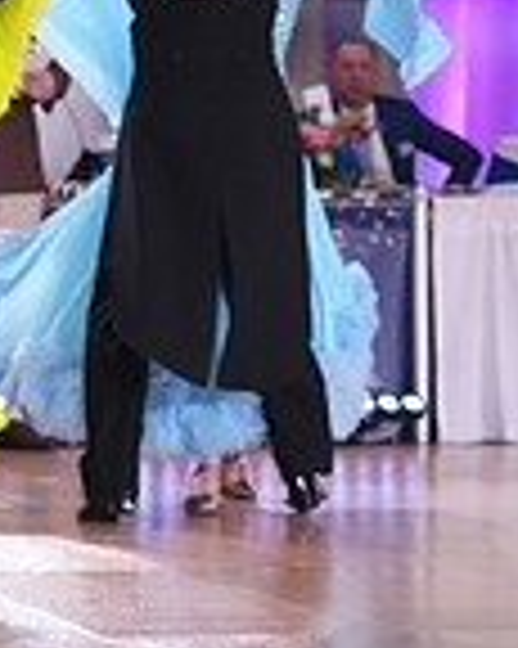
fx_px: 4125
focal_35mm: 215
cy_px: 164
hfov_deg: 6.9
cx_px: -590
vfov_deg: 9.0
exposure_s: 1/500
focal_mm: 57
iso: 3200
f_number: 4
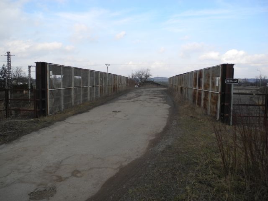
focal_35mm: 30
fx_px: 232
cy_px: 100
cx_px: 134
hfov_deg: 60.0
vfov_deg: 46.8
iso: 100
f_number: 2.8
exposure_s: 1/760
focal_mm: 6.4
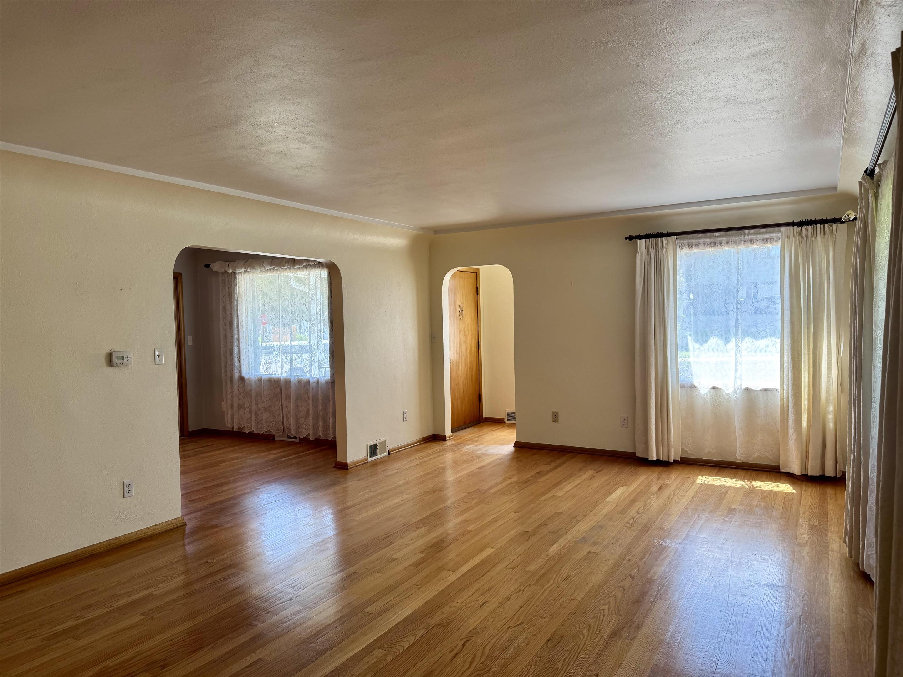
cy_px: 338
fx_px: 626
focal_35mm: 24
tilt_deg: -2.8
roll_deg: +1.0
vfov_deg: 56.8
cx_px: 452
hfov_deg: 71.6
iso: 64
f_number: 1.78
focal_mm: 6.76
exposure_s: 1/120
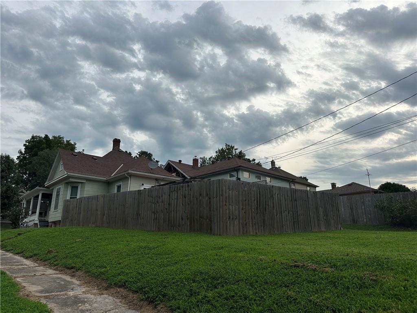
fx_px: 289
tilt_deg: +16.4
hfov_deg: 71.6
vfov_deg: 56.8
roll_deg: -0.8
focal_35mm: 24
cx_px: 208
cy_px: 156
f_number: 1.78
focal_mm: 6.86
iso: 80
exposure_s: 1/2660
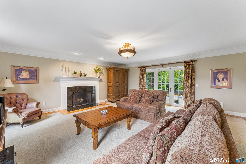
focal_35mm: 14
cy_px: 82
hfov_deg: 104.3
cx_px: 123
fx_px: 96
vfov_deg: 81.2
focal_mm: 14
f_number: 13
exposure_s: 1/1.67
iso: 400
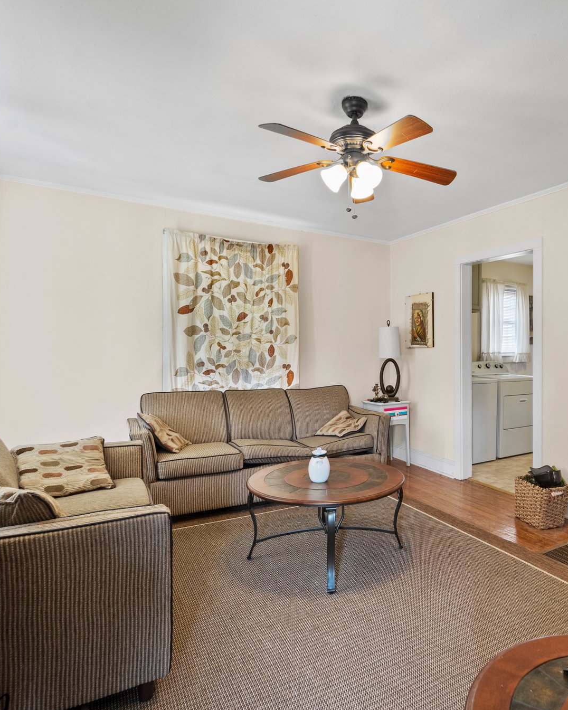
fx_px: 420
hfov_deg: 65.8
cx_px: 390
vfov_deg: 80.4
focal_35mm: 20
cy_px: 358
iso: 400
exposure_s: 1/2.5
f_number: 8
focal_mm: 14
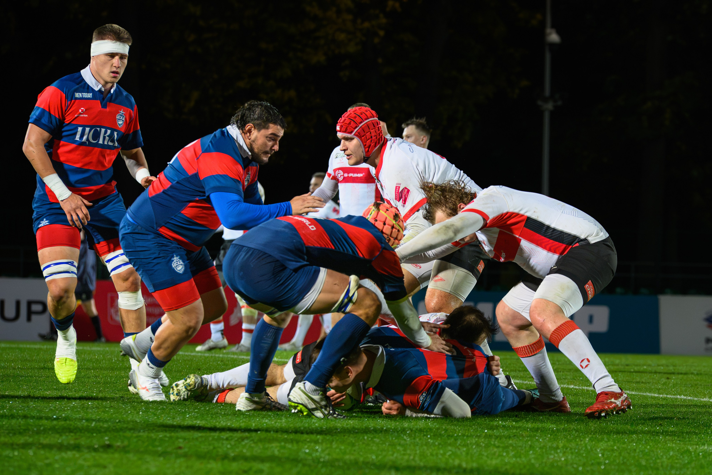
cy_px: 310
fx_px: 5165
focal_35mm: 261
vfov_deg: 5.3
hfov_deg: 7.9
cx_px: 465
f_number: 5.6
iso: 6400
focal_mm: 200
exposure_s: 1/1600
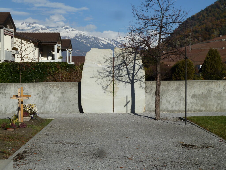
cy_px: 85
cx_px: 113
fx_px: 437
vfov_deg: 21.9
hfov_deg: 29.0
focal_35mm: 67
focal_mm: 11
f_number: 5.6
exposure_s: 1/640
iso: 80
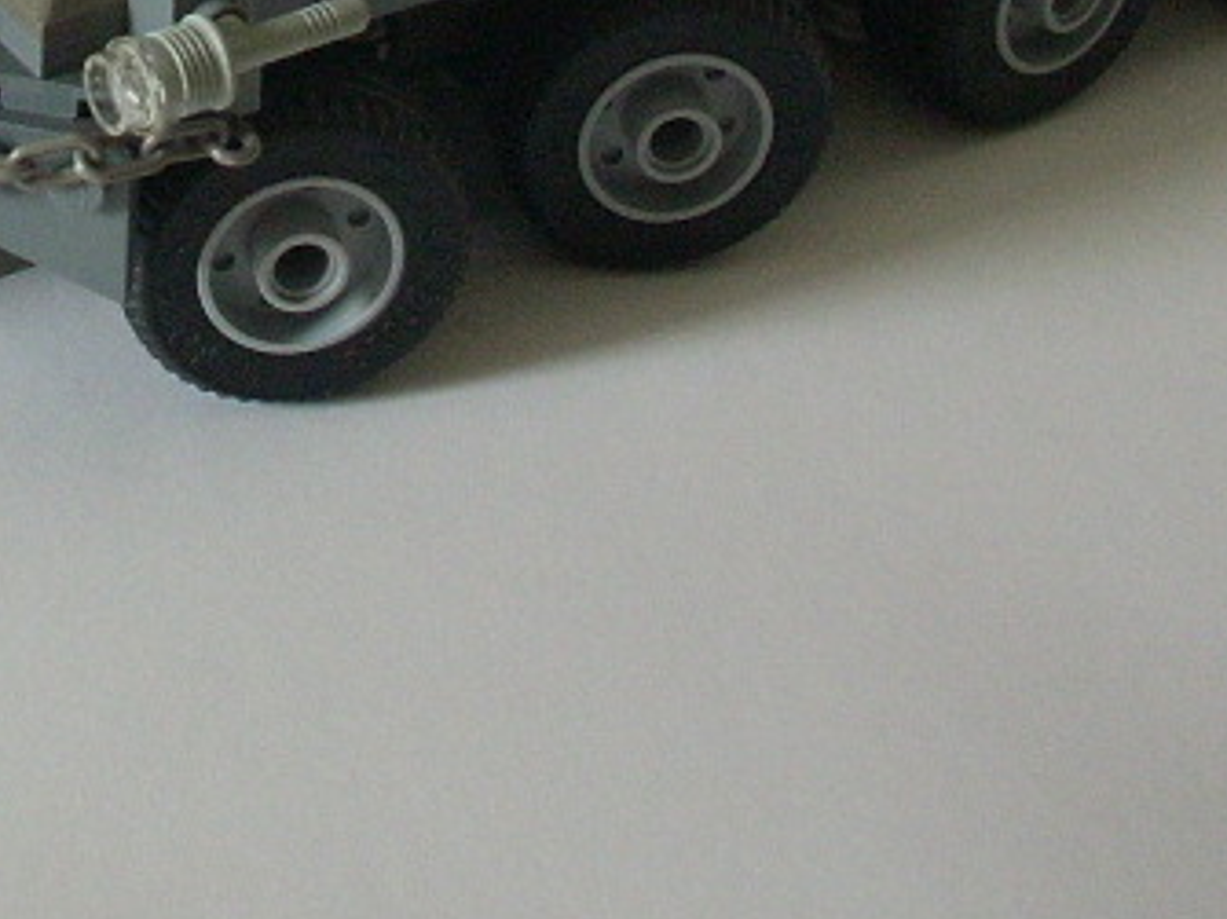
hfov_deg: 17.1
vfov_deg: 12.6
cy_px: -333
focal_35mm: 113
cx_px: 55
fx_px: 4004
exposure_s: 1/17.1
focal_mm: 6.2
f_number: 2.8
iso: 200
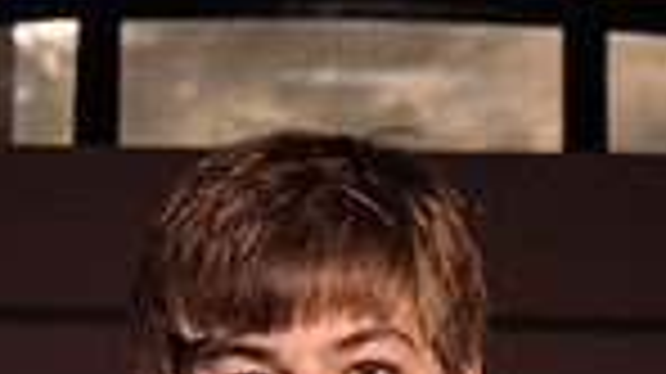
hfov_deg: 18.2
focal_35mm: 118
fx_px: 2082
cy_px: 951
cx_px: 297
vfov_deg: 9.0
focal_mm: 37
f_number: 6.3
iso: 50
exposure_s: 1/250
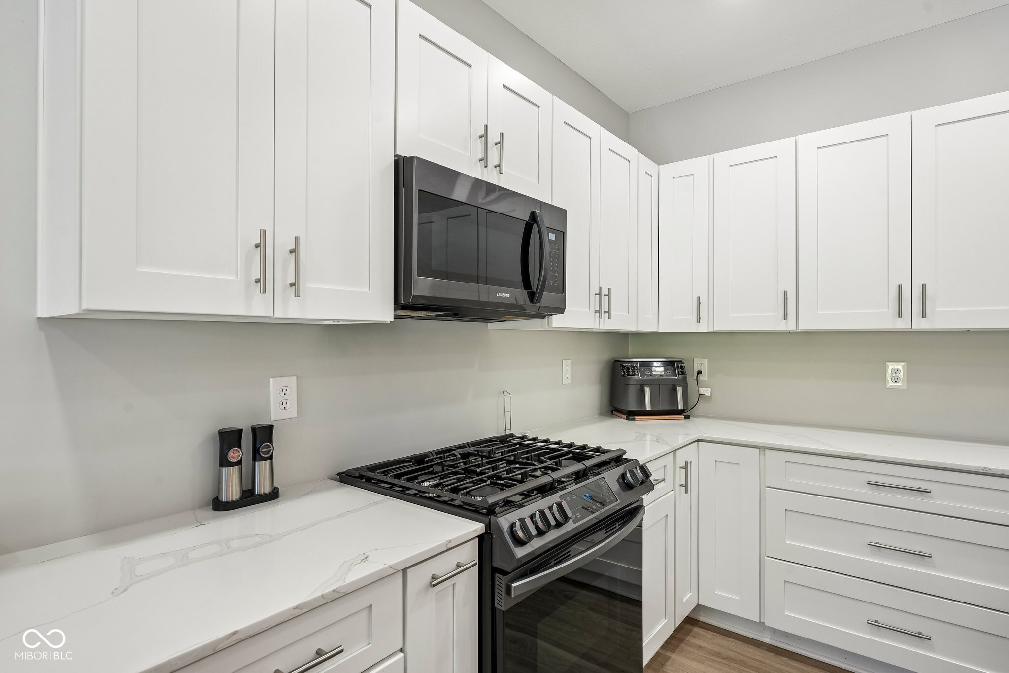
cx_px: 504
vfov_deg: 64.5
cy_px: 336
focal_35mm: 19
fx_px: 532
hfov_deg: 86.9
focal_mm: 19
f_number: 8
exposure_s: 1/30
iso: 500
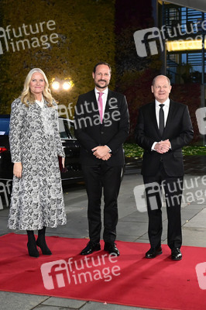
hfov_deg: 35.9
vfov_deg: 51.9
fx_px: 318
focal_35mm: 37
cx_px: 103
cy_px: 155
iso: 5000
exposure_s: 1/200
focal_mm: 37
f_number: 5
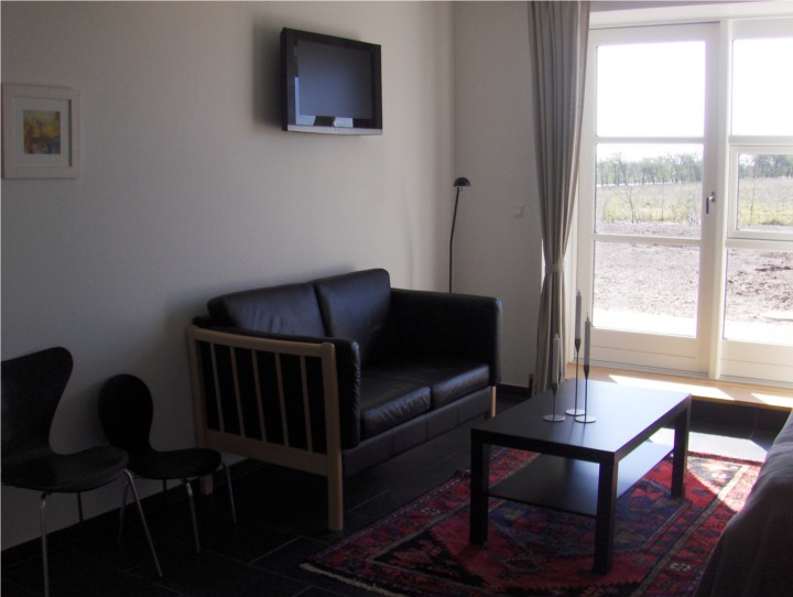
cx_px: 396
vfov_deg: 35.2
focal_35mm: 41
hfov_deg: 45.7
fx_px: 941
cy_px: 298
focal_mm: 6.5
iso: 125
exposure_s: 1/340
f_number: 3.5
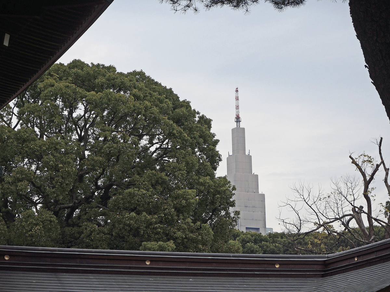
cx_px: 195
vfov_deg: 11.0
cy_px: 146
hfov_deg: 14.6
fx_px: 1521
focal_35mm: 135
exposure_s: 1/640
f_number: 3.5
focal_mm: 28.4
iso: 80
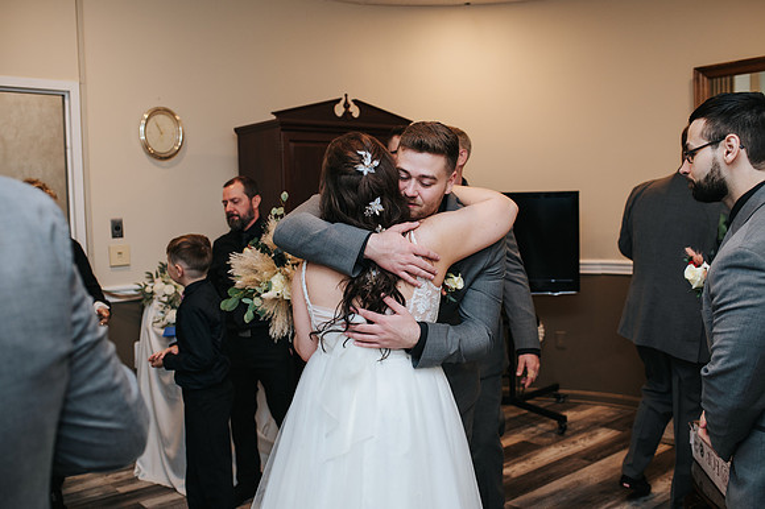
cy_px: 254
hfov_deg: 54.5
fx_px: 743
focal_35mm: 35
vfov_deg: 37.8
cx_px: 382
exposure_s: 1/200
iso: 800
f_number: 3.2
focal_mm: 35
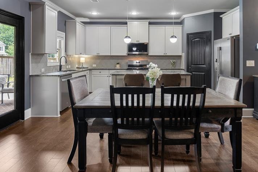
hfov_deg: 75.8
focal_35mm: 23
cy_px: 60
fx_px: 165
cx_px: 145
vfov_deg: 54.1
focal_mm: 16
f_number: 8
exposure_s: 1/8
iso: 320
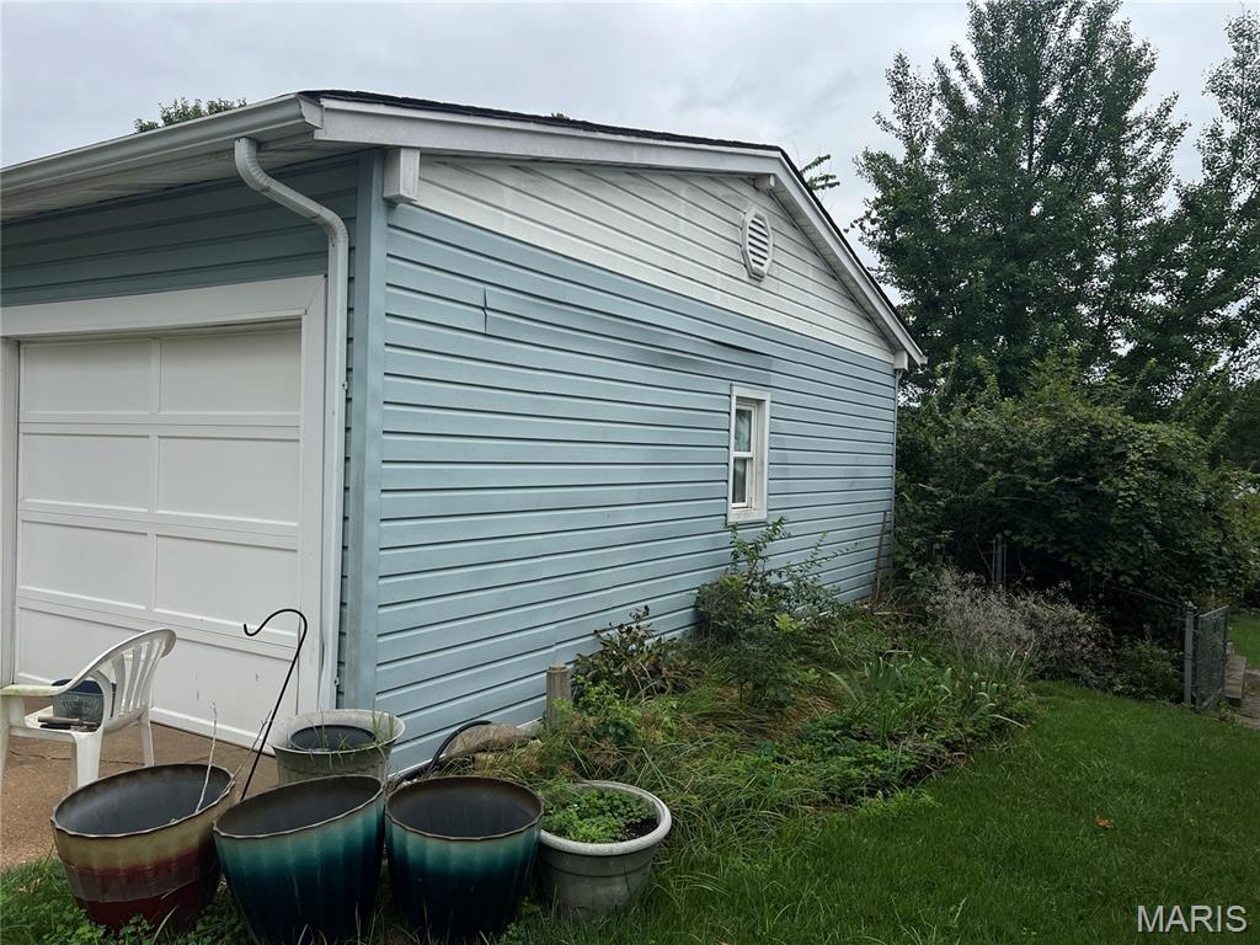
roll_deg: -0.9
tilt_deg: -2.0
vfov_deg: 53.1
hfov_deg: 67.3
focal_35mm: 26
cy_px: 472
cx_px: 630
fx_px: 946
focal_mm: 5.7
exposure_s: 1/2762
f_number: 1.5
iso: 50
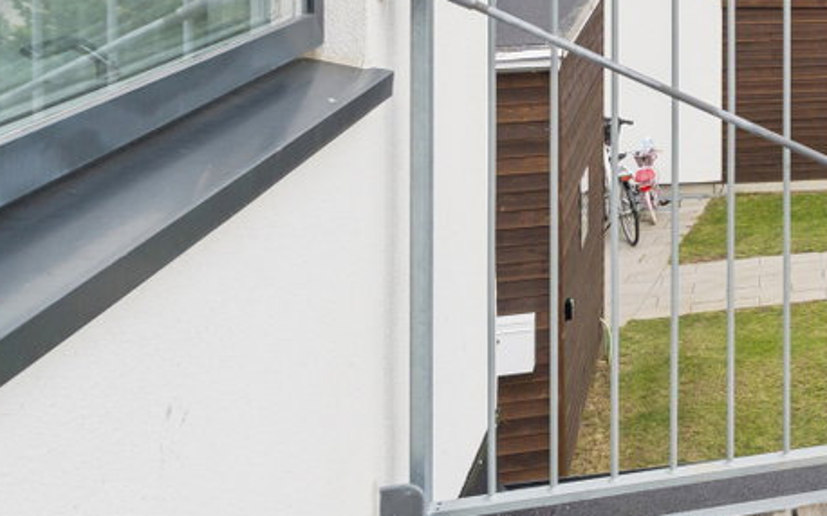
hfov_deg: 26.2
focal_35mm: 59
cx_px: 1217
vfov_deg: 20.4
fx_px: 1325
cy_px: -125
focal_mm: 11
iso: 200
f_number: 8
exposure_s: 1/125
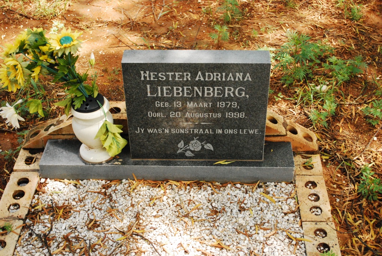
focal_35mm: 51
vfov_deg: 26.5
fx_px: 542
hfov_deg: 38.8
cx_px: 191
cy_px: 128
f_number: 5
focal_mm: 34
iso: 1600
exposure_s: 1/1600
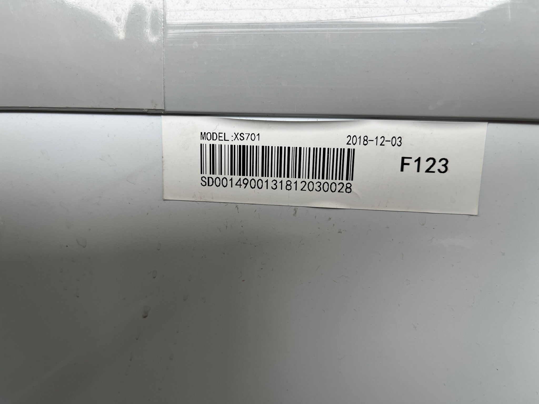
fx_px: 405
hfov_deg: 67.3
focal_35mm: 26
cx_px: 270
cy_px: 202
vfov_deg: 53.1
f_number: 1.6
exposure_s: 1/100
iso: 50
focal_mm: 5.1
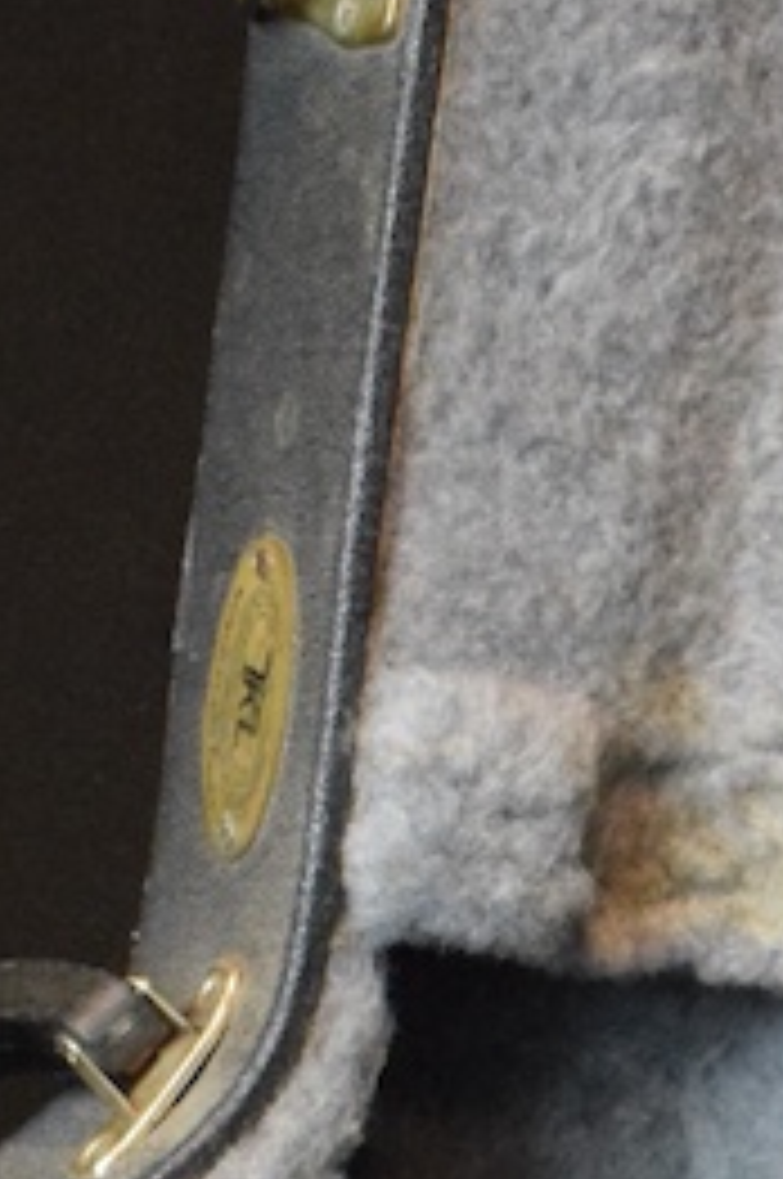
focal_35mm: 172
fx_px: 5626
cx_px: 1012
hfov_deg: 7.9
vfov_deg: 11.6
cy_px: 1539
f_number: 3.5
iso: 2800
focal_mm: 20
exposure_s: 1/60
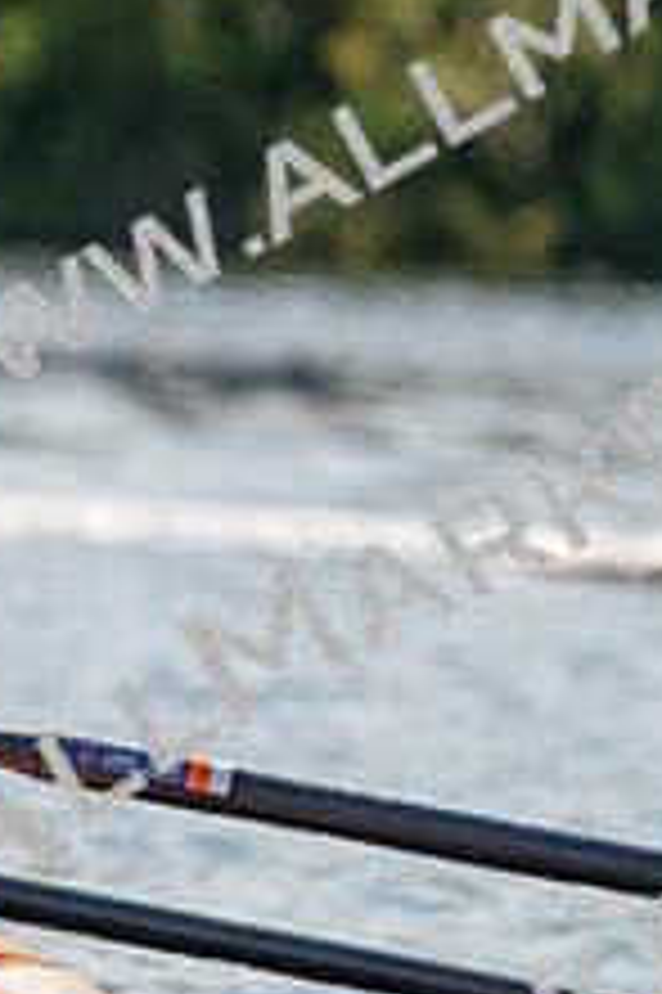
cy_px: 528
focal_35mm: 597
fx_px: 16492
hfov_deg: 2.3
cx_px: -491
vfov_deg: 3.5
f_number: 5.6
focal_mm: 227
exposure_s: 1/1600
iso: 160
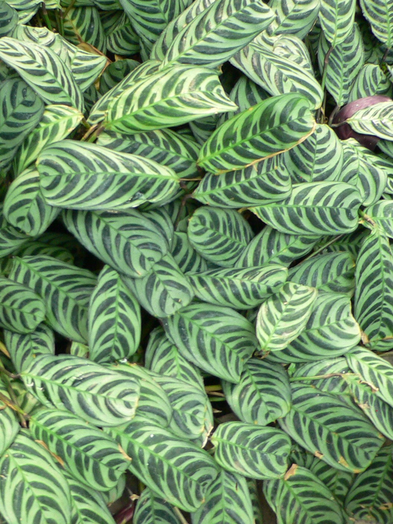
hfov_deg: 40.7
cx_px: 196
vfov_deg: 52.6
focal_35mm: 35
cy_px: 262
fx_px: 530
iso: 100
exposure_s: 1/60
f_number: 2.8
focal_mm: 4.6
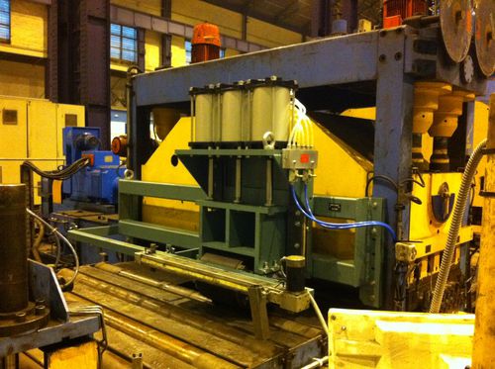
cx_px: 248
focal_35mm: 35
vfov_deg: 40.6
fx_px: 500
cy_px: 184
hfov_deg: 52.7
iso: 1000
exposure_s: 1/15
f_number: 2.8
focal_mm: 3.85
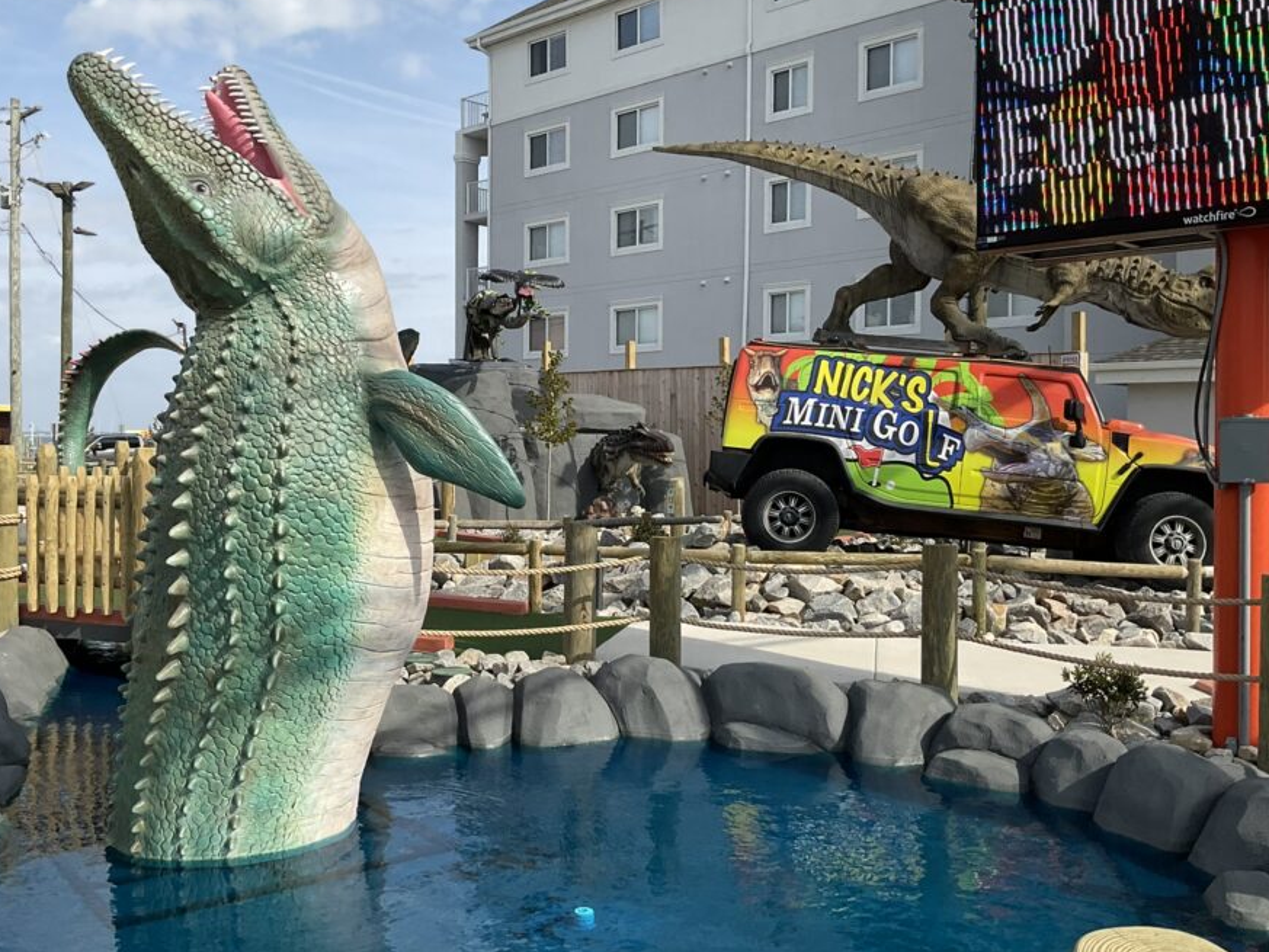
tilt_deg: -0.4
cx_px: 571
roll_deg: -0.3
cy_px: 443
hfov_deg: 53.9
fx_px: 1247
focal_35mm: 34
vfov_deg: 41.8
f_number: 1.8
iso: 16
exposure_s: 1/1786
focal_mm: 3
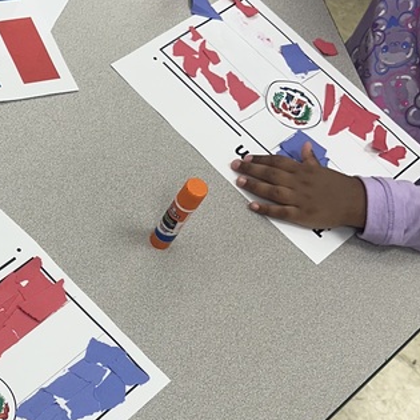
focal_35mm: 69
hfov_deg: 23.9
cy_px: 325
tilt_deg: -57.7
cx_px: 3
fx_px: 947
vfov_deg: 24.7
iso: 125
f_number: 1.78
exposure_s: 1/120
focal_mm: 6.86
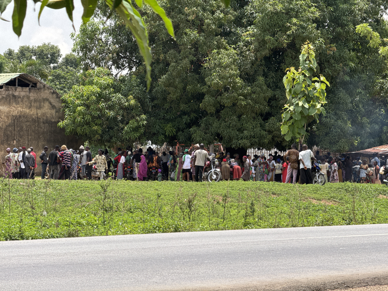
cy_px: 146
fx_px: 1345
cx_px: 194
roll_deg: +0.2
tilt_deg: +1.1
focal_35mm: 120
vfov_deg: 12.3
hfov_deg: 16.4
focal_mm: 15.66
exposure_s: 1/680
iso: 50
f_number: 2.8
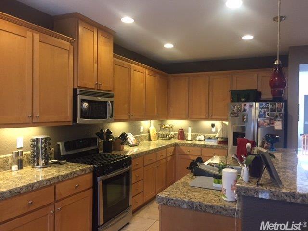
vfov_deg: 48.2
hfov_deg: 61.7
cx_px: 154
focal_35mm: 29
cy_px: 116
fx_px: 258
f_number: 2.2
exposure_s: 1/30
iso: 160
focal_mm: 4.15
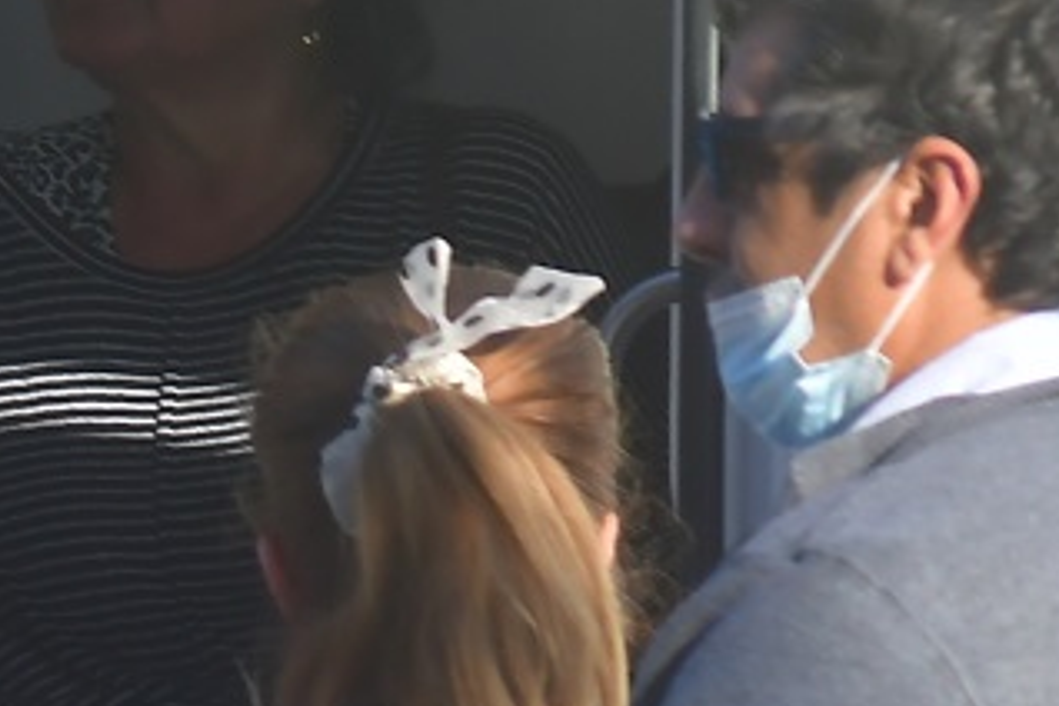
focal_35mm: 1697
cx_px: 30
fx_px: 49916
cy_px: 863
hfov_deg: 1.2
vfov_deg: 0.8
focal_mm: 200
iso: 200
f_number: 5.6
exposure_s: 1/400
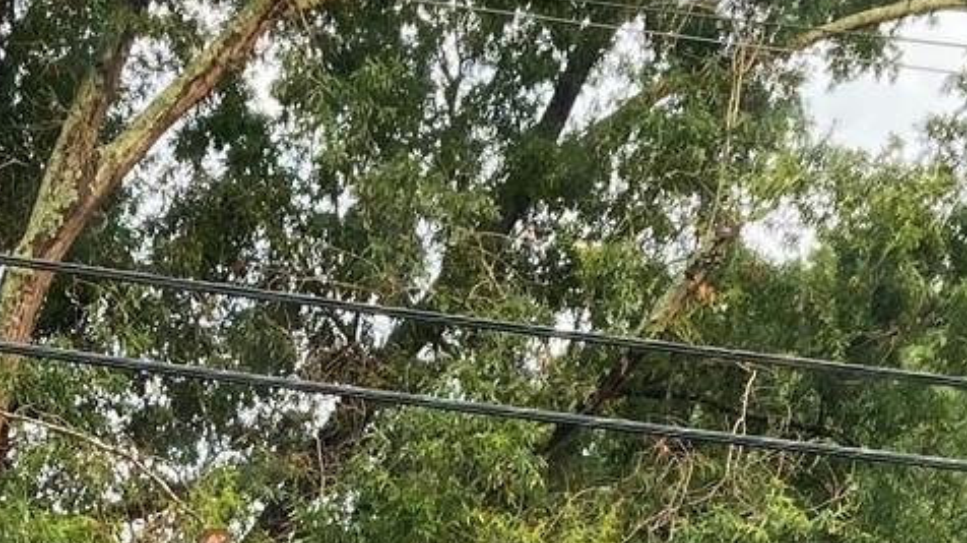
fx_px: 3126
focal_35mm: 122
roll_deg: -3.6
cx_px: 441
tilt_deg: +3.6
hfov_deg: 17.6
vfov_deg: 9.4
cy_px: 1009
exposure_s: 1/206
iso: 32
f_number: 1.8
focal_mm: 4.25
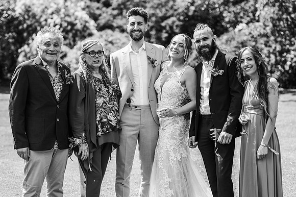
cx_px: 148
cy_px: 98
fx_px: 698
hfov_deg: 23.9
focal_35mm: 85
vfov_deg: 16.1
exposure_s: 1/1000
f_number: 3.2
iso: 100
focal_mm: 85
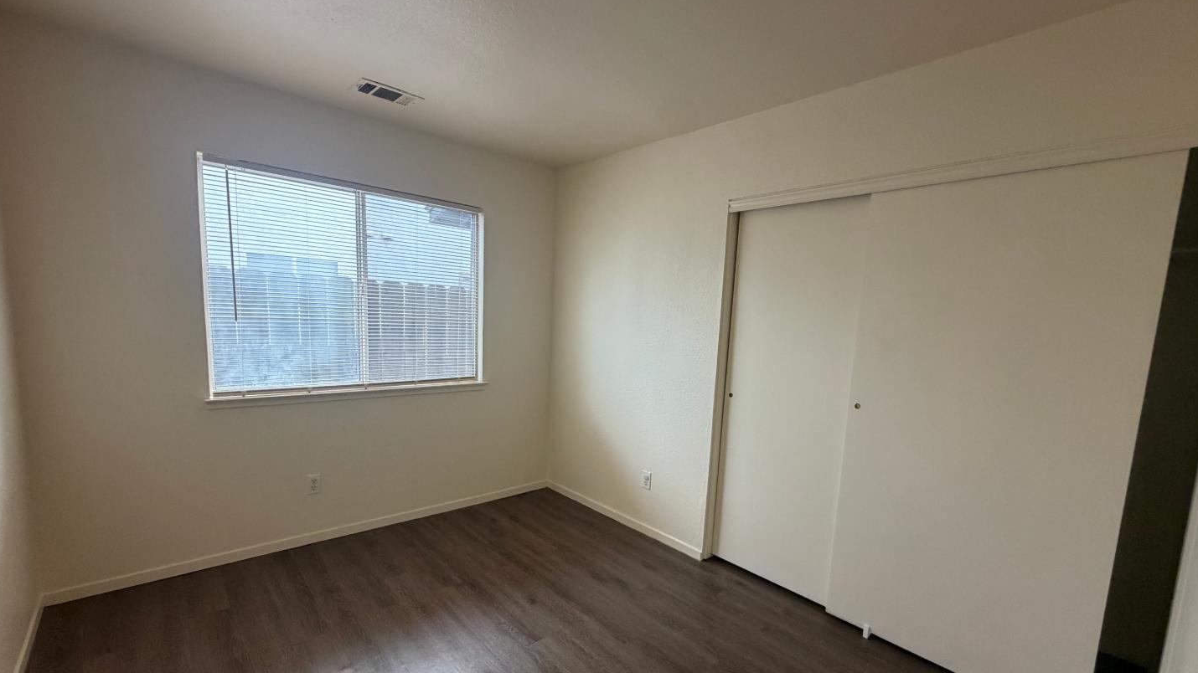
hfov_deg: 99.3
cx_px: 617
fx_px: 508
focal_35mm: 16
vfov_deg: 66.8
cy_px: 380
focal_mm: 2.22
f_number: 2.2
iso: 320
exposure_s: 1/60
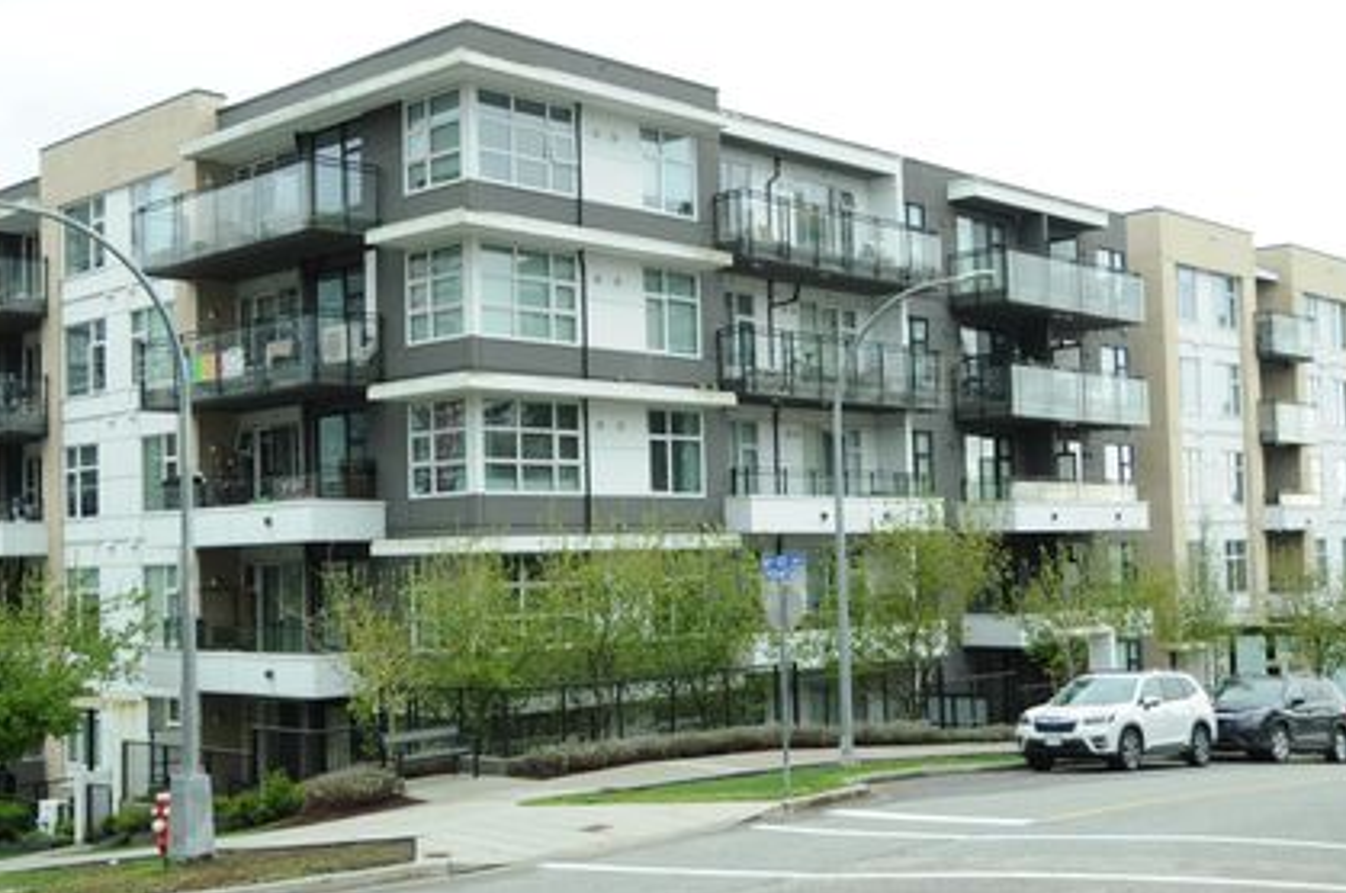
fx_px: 1605
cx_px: 646
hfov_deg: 45.5
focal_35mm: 43
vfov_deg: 31.1
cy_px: 414
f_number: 3.8
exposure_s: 1/60
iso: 200
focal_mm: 24
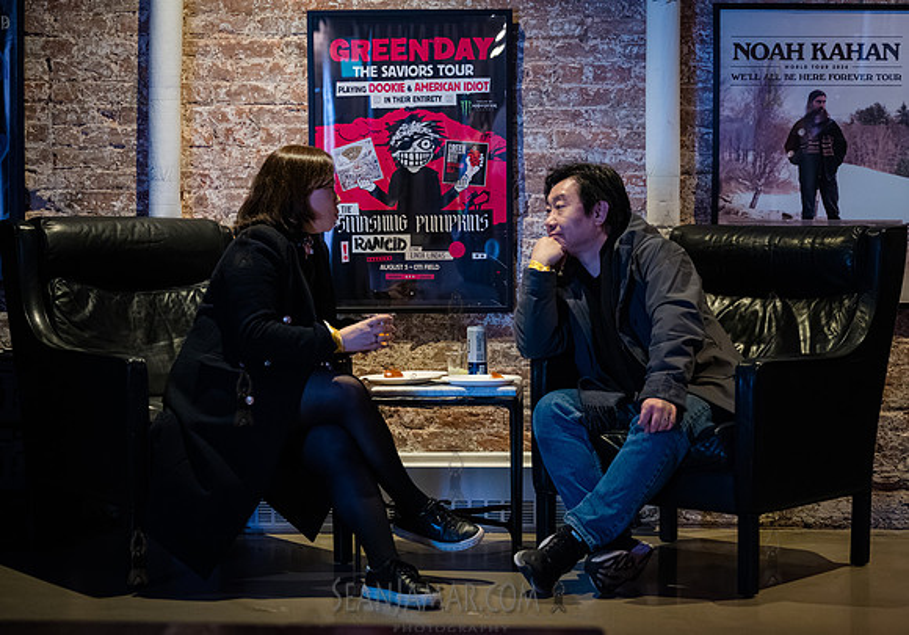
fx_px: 1802
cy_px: 318
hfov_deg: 28.3
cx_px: 432
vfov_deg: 20.0
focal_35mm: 70
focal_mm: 68
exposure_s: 1/250
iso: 16000
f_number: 2.8
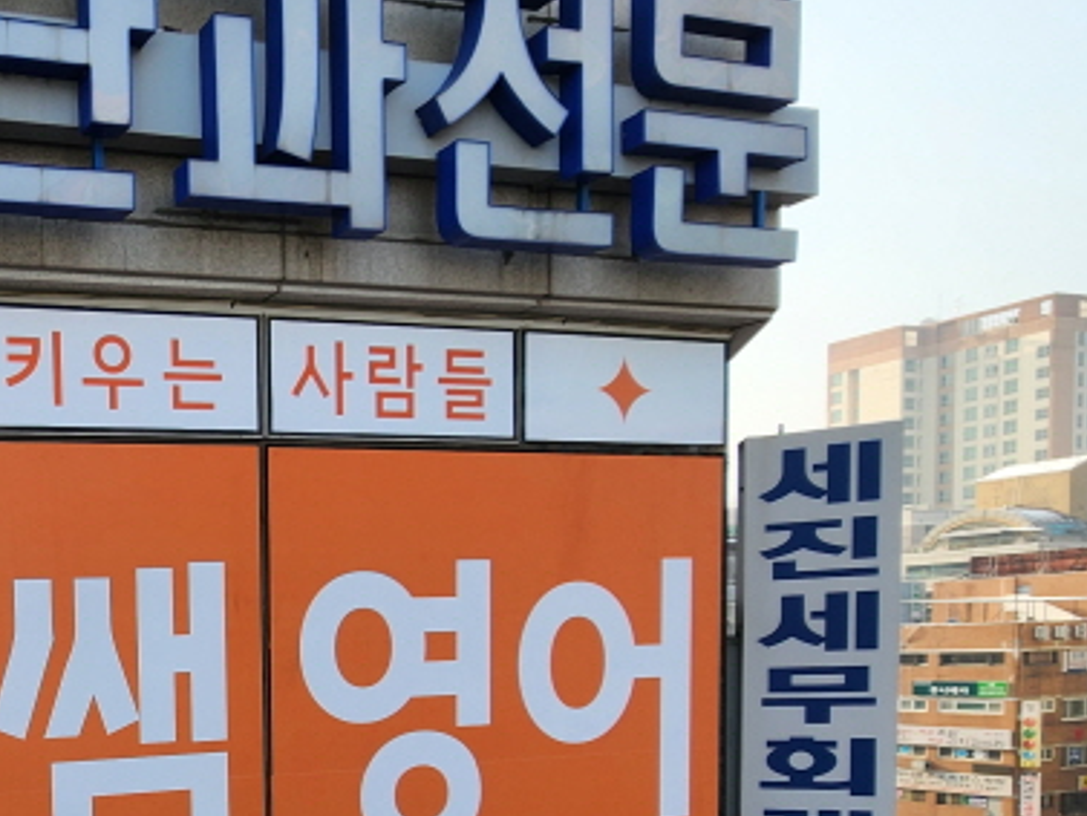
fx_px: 974
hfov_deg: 44.9
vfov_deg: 42.2
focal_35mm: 31
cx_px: -95
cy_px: 714
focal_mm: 2.2
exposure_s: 1/726
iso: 50
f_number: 2.2
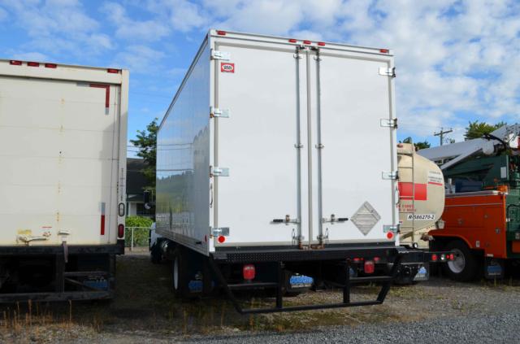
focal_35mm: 33
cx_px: 260
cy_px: 172
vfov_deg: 39.7
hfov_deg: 57.4
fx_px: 475
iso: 100
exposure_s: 1/250
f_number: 8
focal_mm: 22
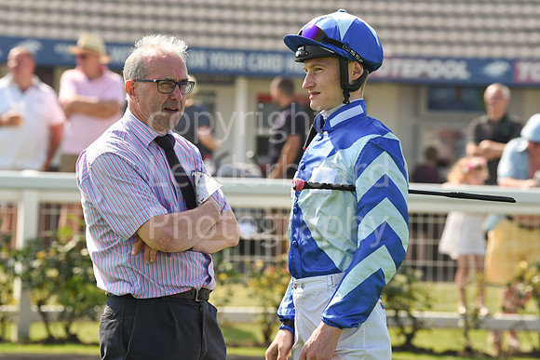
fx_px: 3001
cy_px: 180
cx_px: 270
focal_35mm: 200
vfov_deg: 6.9
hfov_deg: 10.3
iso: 400
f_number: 6.3
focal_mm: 200
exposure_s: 1/1000
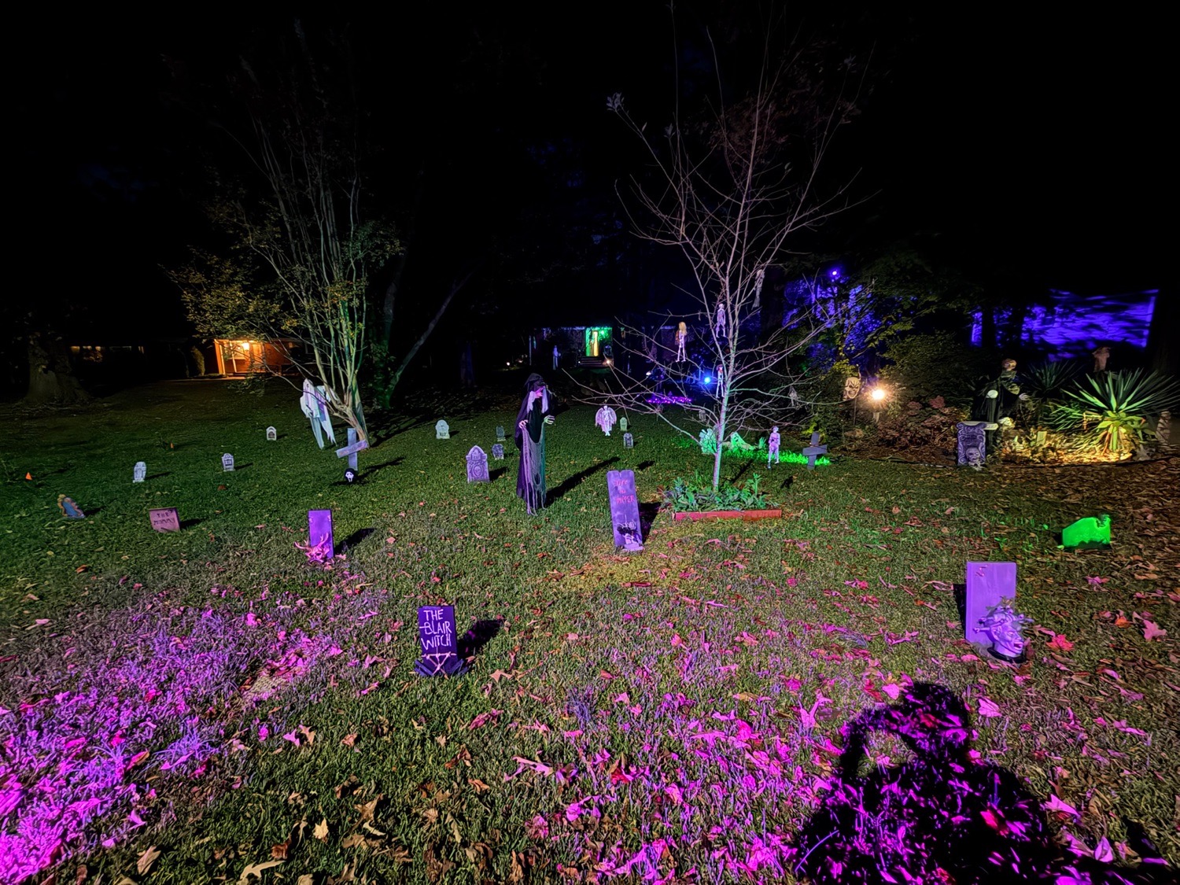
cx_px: 590
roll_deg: +0.4
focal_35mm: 14
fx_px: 477
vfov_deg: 85.7
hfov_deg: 102.1
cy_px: 442
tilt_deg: -10.3
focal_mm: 2.22
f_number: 2.2
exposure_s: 1/4
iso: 800
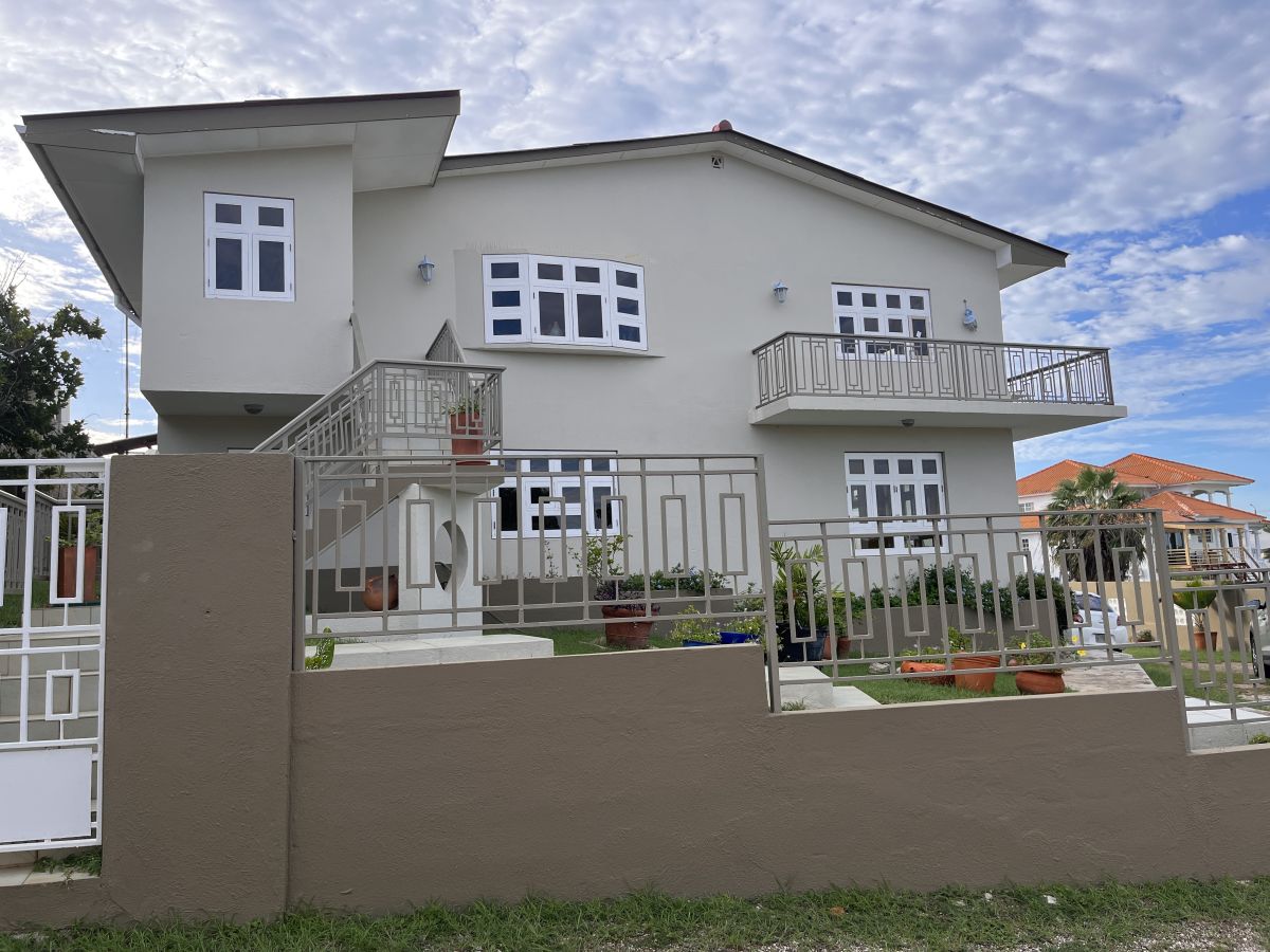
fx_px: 954
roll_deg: +2.2
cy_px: 476
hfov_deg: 67.3
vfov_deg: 53.1
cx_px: 635
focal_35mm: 26
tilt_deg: +7.5
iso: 50
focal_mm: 5.1
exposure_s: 1/1517
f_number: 1.6
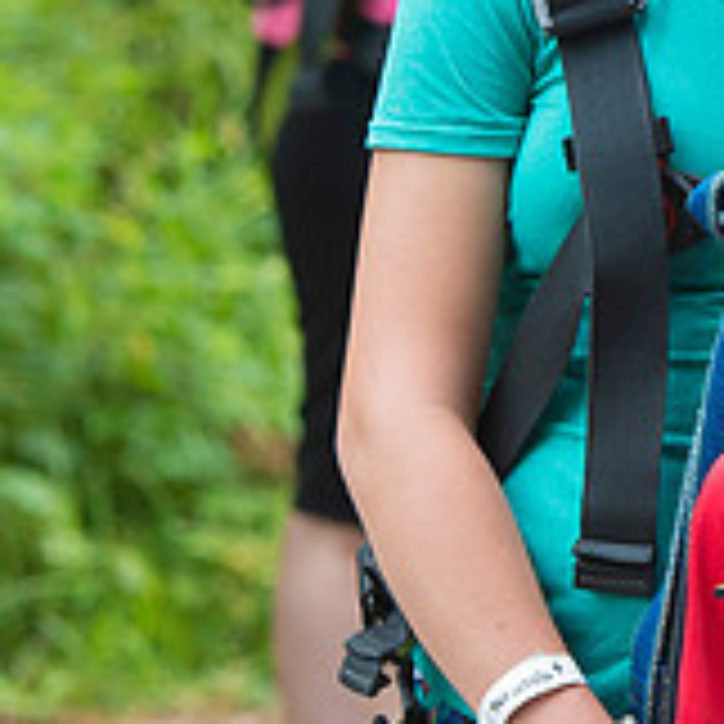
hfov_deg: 3.6
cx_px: 942
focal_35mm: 491
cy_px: 248
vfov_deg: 3.6
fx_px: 11618
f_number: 5
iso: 1250
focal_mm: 122
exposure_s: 1/640
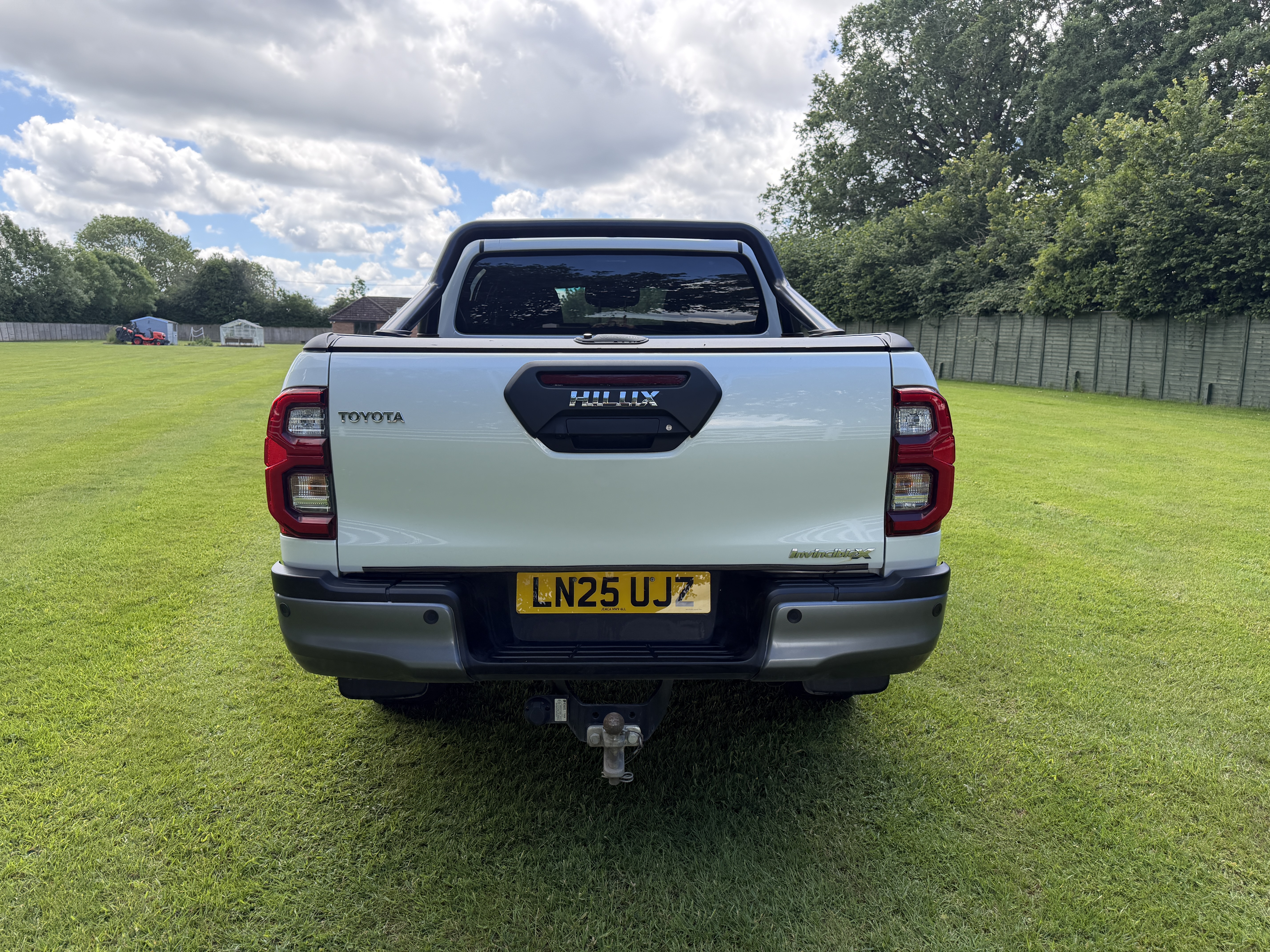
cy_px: 476
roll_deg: -0.5
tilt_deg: -8.1
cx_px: 635
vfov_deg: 56.8
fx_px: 881
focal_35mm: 24
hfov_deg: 71.6
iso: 100
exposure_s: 1/1292
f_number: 1.78
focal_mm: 6.76
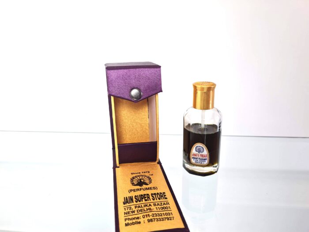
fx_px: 232
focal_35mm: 26
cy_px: 116
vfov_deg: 53.1
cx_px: 154
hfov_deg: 67.3
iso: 50
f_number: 1.8
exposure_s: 1/60
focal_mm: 5.4
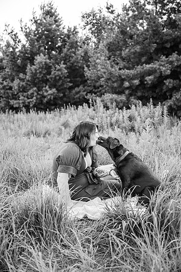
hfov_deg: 35.9
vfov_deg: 51.9
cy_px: 136
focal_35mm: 37
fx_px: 279
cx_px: 90
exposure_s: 1/500
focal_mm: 37
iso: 320
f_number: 2.8
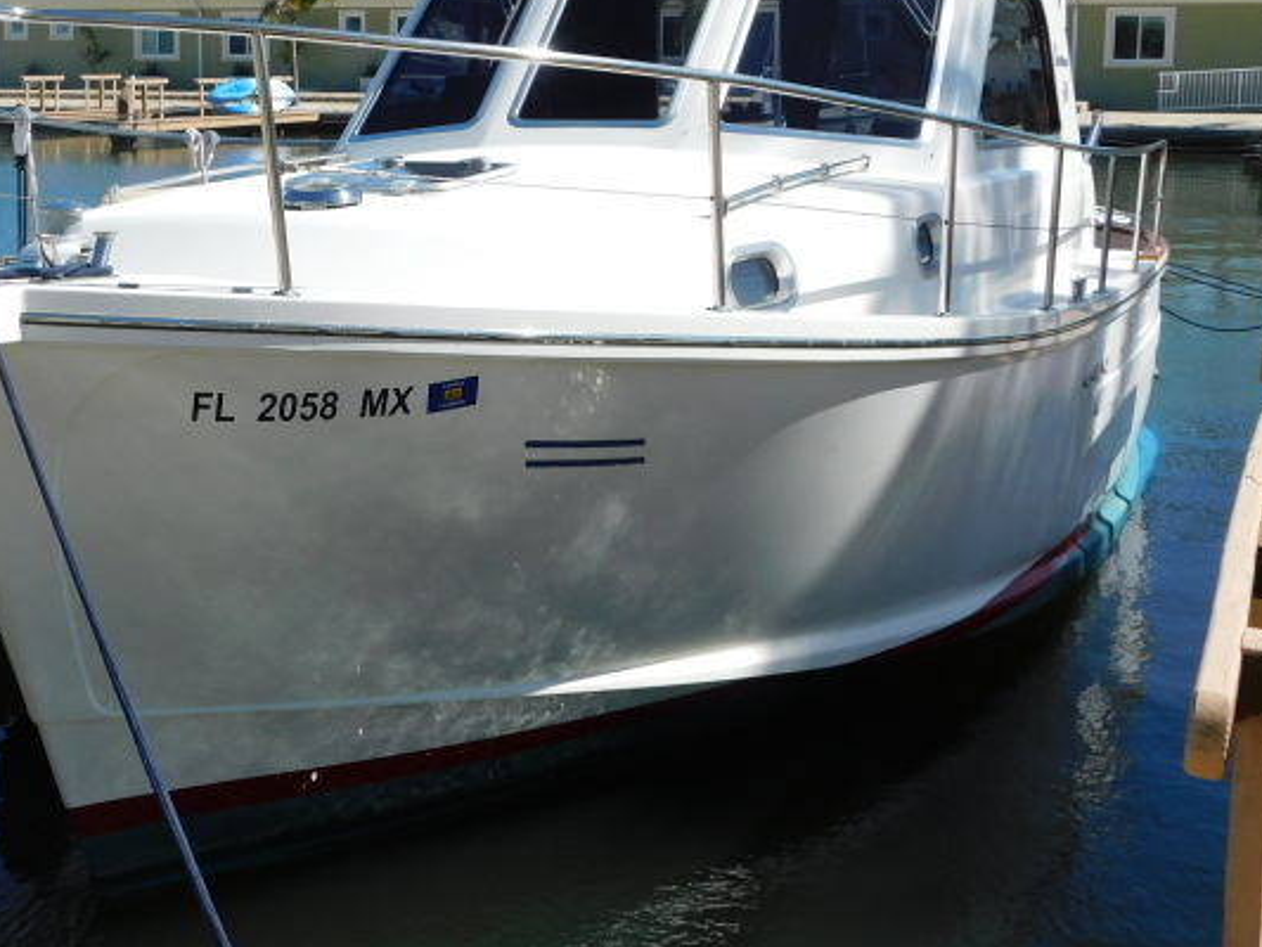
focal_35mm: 54
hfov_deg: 35.0
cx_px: 369
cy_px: 296
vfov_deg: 26.8
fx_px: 1969
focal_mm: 6.3
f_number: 7
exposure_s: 1/400
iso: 125
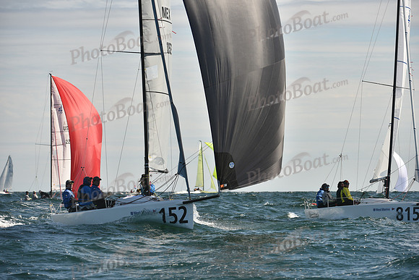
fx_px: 2561
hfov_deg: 9.4
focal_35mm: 220
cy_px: 140
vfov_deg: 6.2
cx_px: 210
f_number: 7.1
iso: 250
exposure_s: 1/1250
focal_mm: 220
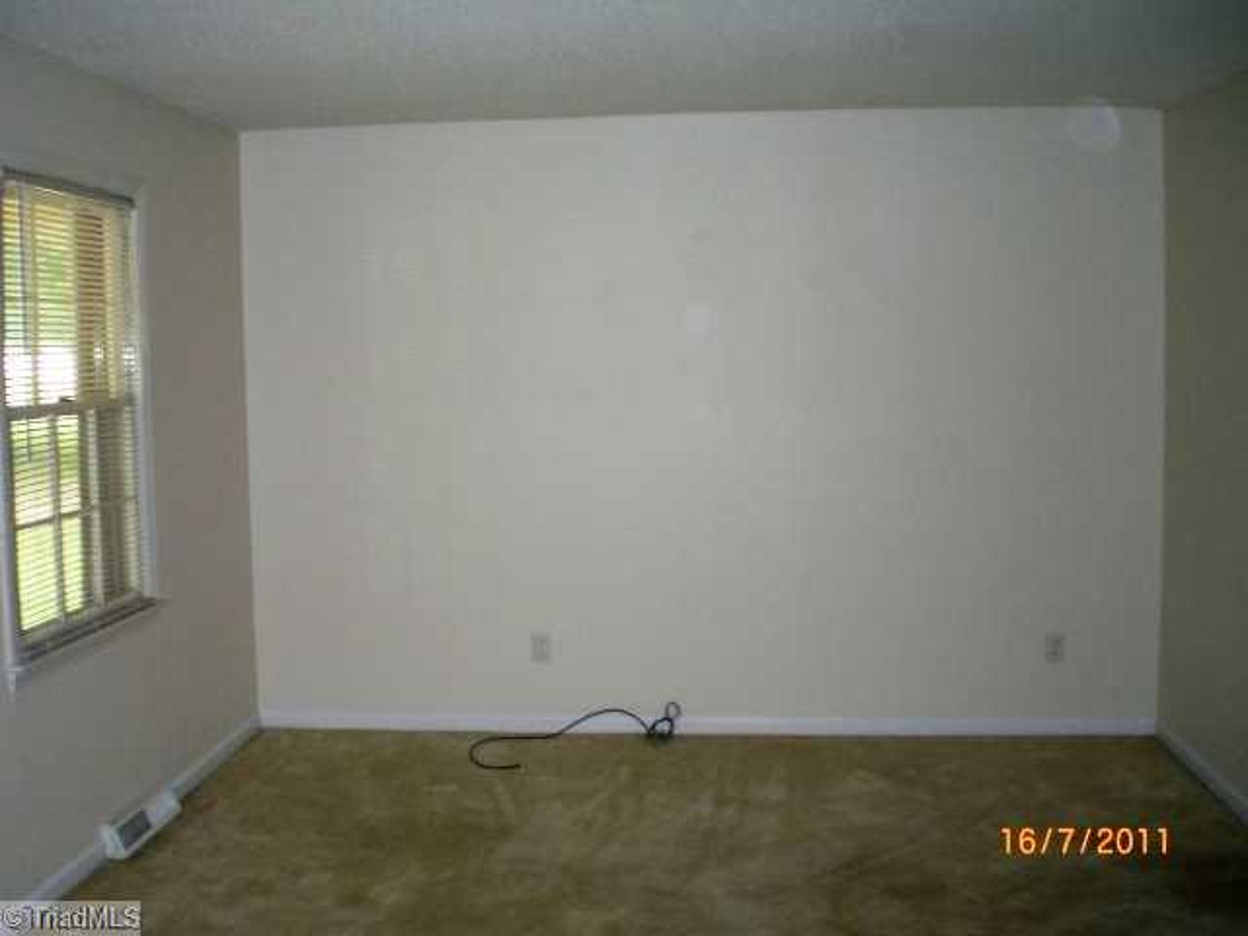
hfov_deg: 49.0
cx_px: 624
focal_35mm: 38
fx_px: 1370
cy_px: 468
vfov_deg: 37.7
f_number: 3.1
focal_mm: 6.3
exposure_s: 1/60
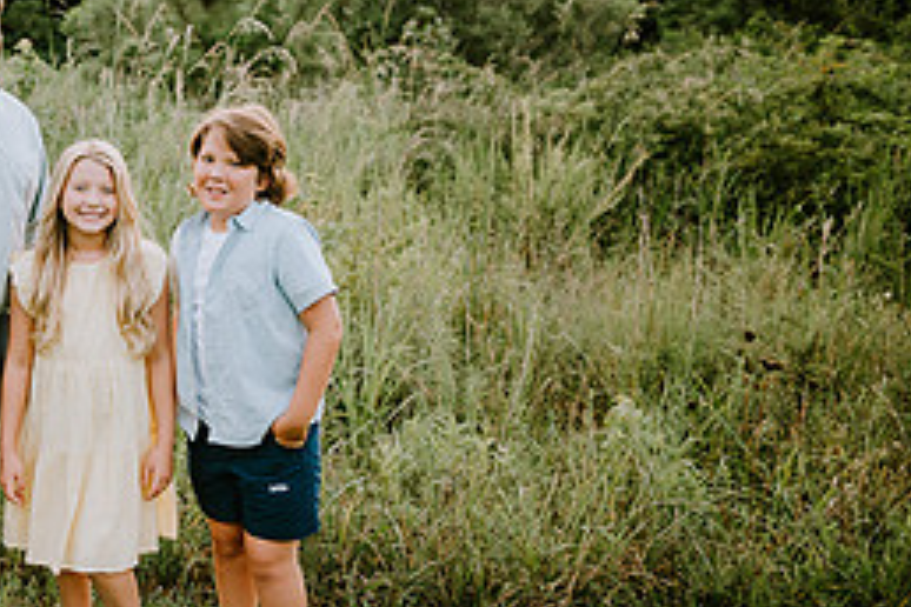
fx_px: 1366
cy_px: 281
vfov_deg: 25.1
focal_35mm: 54
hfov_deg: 33.1
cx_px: -42
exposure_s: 1/250
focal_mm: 24
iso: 250
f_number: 2.2
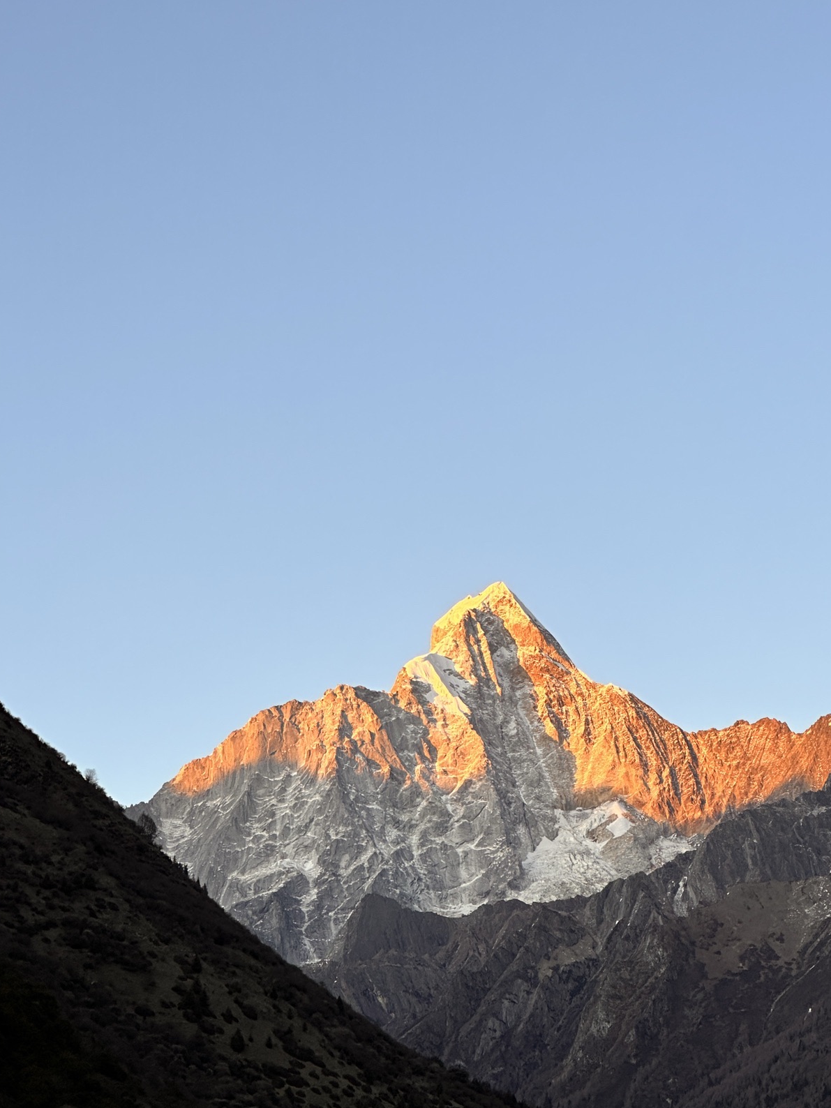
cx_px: 513
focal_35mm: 97
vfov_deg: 20.2
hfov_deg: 15.2
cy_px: 530
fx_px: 3105
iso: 50
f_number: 2.8
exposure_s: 1/99
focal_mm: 9
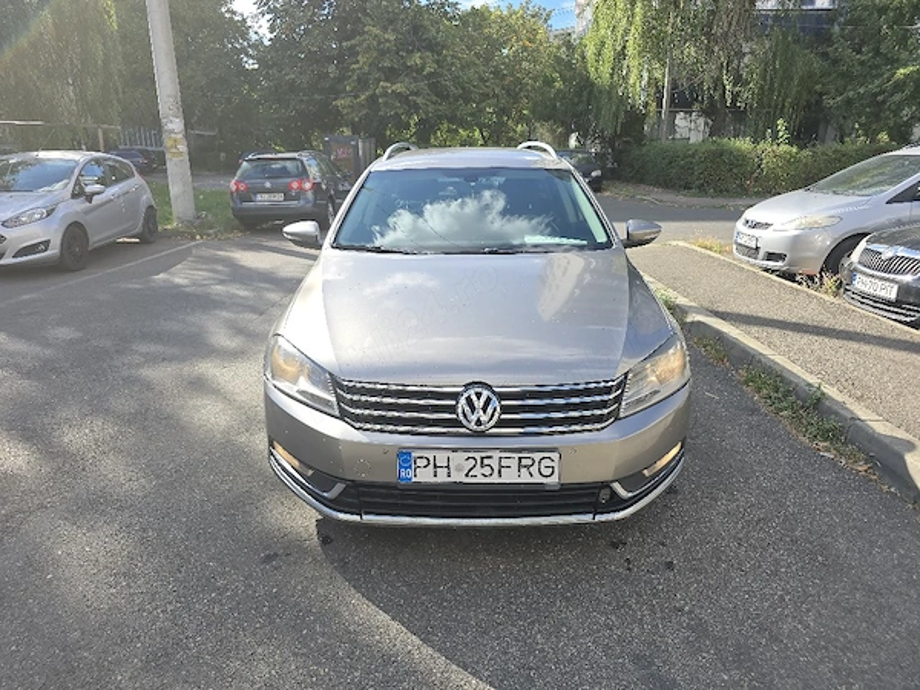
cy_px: 345
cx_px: 460
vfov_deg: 58.9
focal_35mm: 23
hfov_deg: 73.9
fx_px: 611
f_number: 1.7
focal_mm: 6.3
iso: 12
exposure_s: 1/435
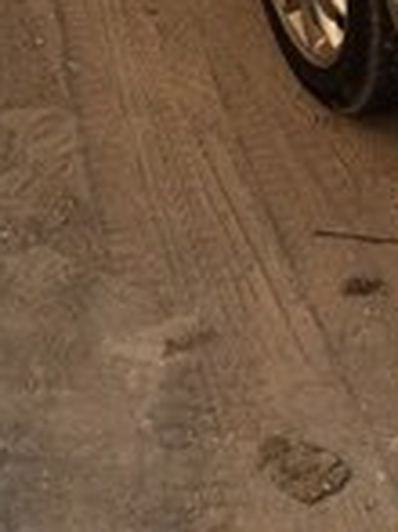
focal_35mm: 98
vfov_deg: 18.1
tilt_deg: -23.5
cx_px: 427
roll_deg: +2.9
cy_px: -242
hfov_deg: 14.7
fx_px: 1505
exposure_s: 1/461
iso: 32
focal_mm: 4.15
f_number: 2.2
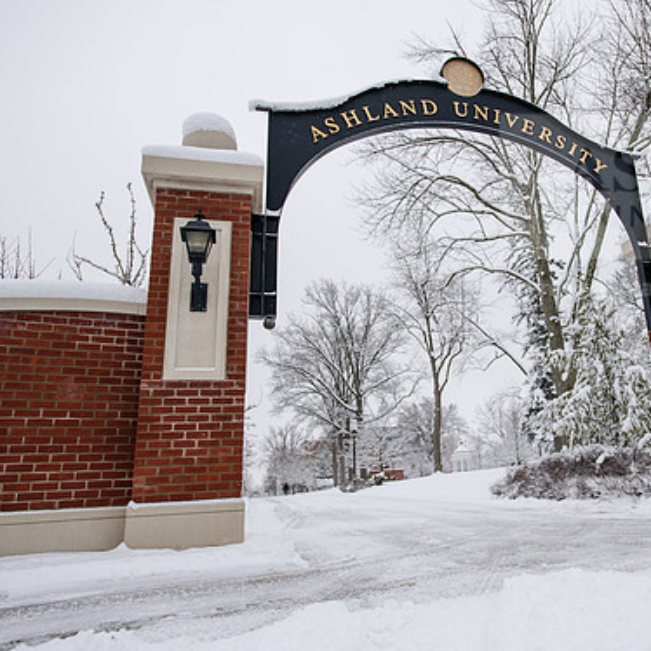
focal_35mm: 29
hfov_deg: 54.2
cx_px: 447
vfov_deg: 55.6
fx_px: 617
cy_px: 325
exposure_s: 1/500
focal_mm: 22
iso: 160
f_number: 3.5
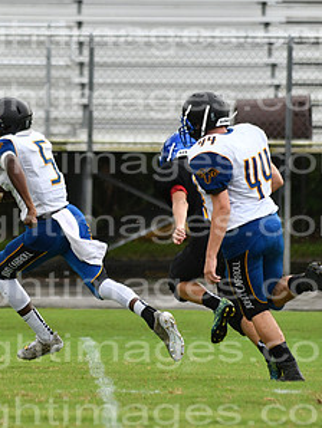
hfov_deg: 3.8
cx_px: 39
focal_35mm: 393
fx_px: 4867
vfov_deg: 5.0
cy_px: 195
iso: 800
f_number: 3.5
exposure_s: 1/4000
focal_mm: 140
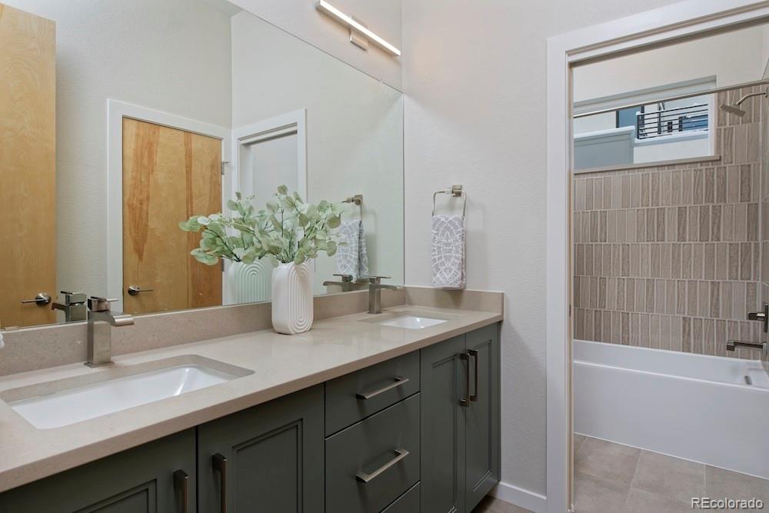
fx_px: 427
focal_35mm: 20
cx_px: 384
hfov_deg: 84.0
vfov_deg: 61.9
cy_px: 256
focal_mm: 20
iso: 800
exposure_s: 1/320
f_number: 13
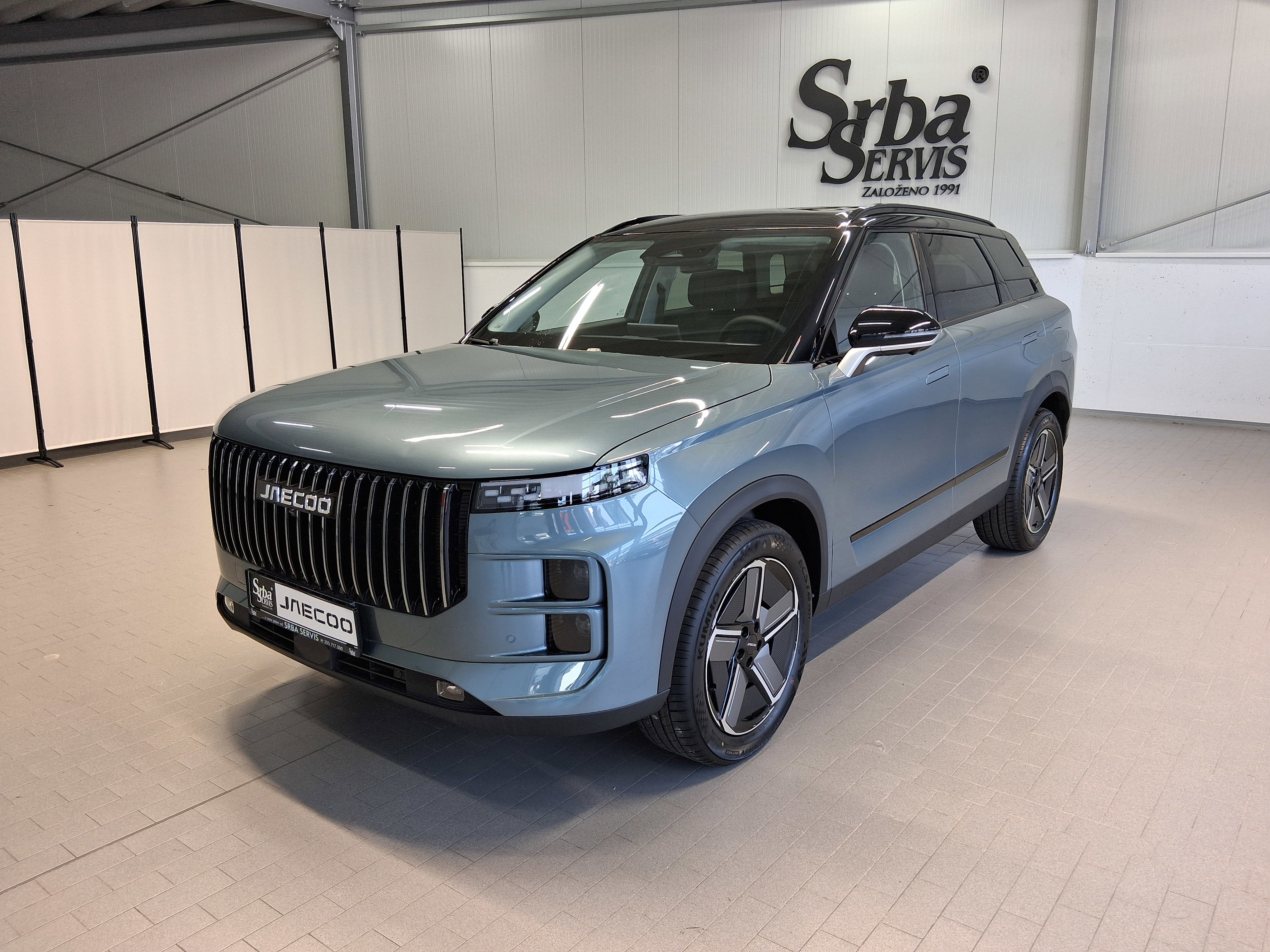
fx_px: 954
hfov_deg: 67.3
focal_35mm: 26
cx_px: 635
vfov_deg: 53.1
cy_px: 476
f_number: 1.8
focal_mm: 3.98
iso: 125
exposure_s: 1/100
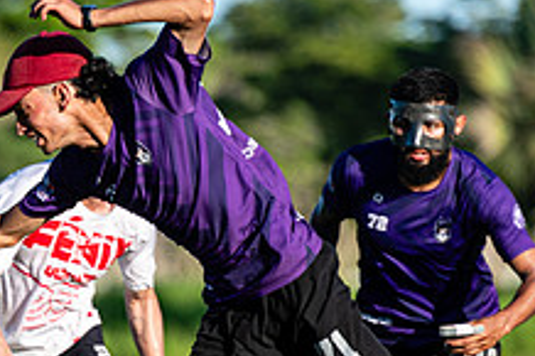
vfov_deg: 1.8
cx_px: -102
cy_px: 424
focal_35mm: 765
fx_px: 11360
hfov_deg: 2.7
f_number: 3.2
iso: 100
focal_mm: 200
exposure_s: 1/1250
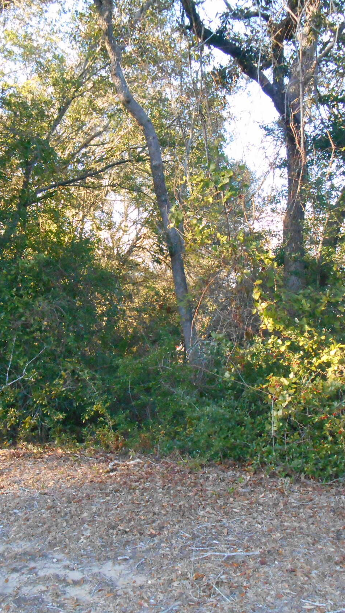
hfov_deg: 31.2
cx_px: 177
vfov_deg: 52.8
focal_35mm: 38
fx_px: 618
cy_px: 306
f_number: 3.4
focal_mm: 4.7
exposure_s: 1/250
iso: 640
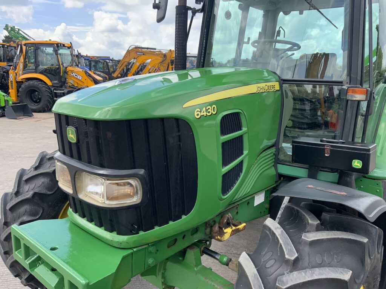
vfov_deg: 48.2
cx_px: 193
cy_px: 144
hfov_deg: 61.7
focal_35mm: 29
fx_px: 323
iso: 16
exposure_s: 1/642
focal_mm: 3
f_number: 1.8
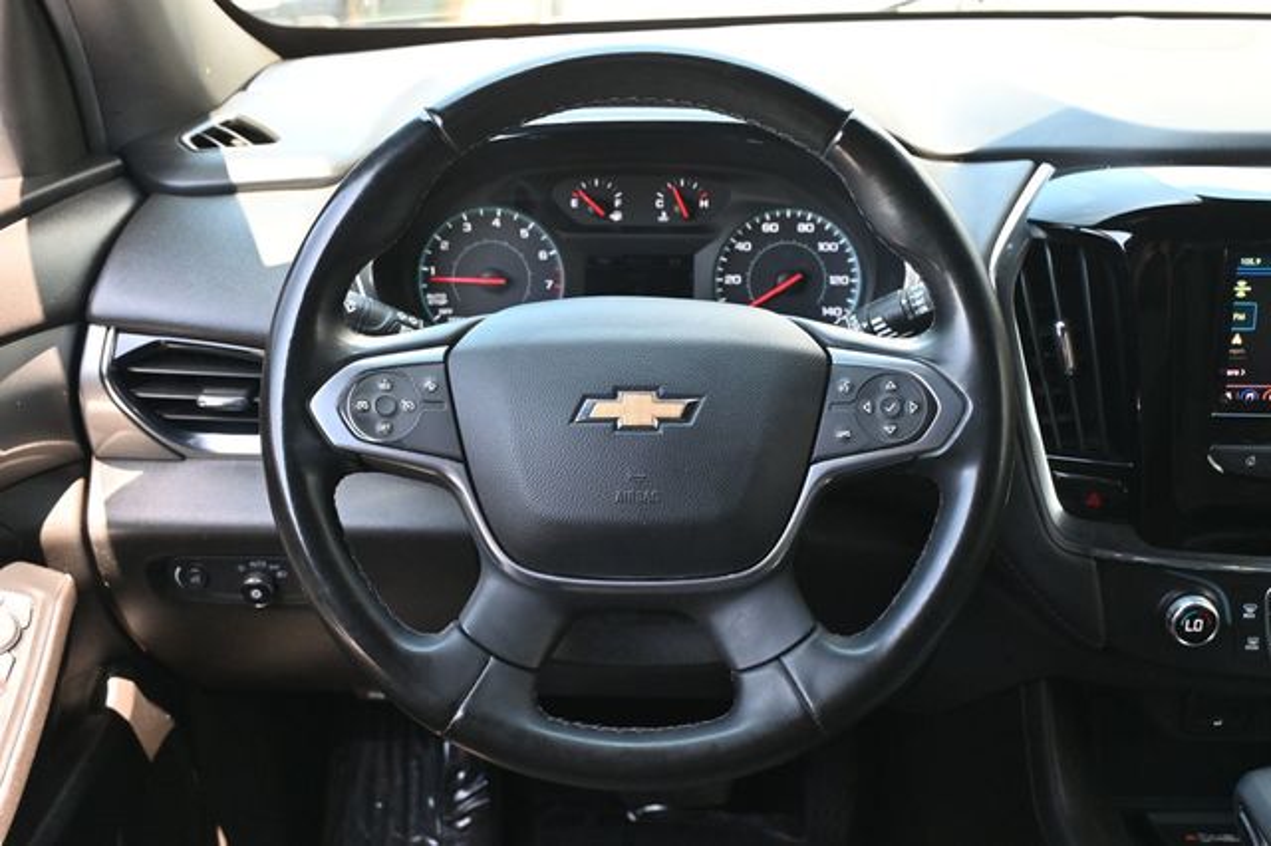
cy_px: 423
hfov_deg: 48.7
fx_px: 1403
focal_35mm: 40
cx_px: 636
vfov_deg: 33.6
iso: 1000
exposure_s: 1/125
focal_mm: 26.5
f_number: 4.5
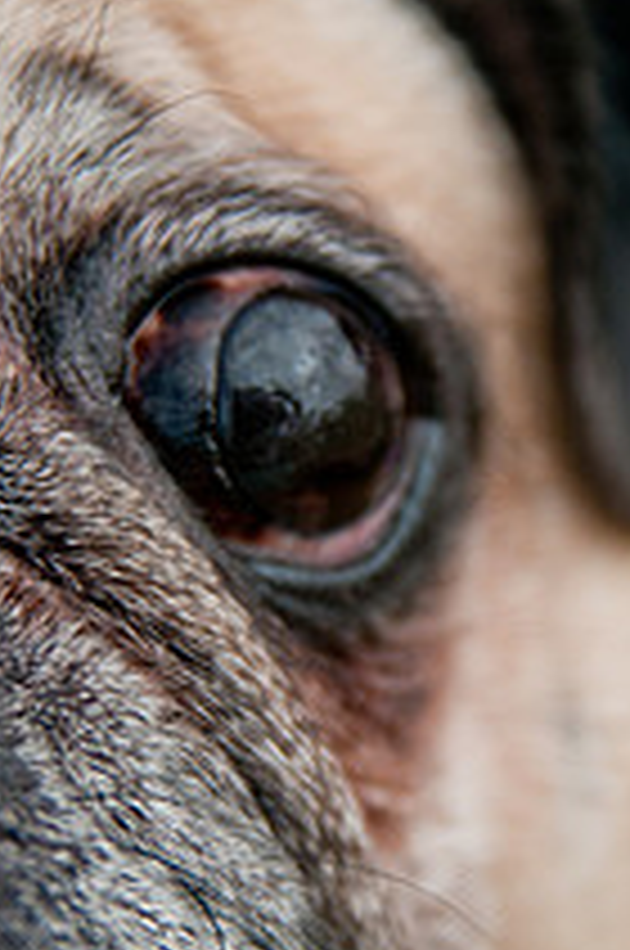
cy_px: 585
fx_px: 4214
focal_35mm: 160
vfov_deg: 12.8
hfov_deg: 8.5
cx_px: 497
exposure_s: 1/1600
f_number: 2.8
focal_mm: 50
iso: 200
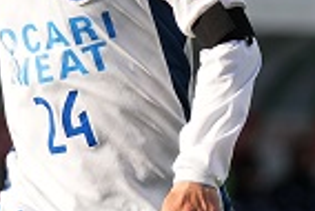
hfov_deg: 1.3
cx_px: -75
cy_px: 209
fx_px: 13497
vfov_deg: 0.9
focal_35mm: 1541
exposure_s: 1/1250
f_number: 2.8
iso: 100
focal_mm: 162
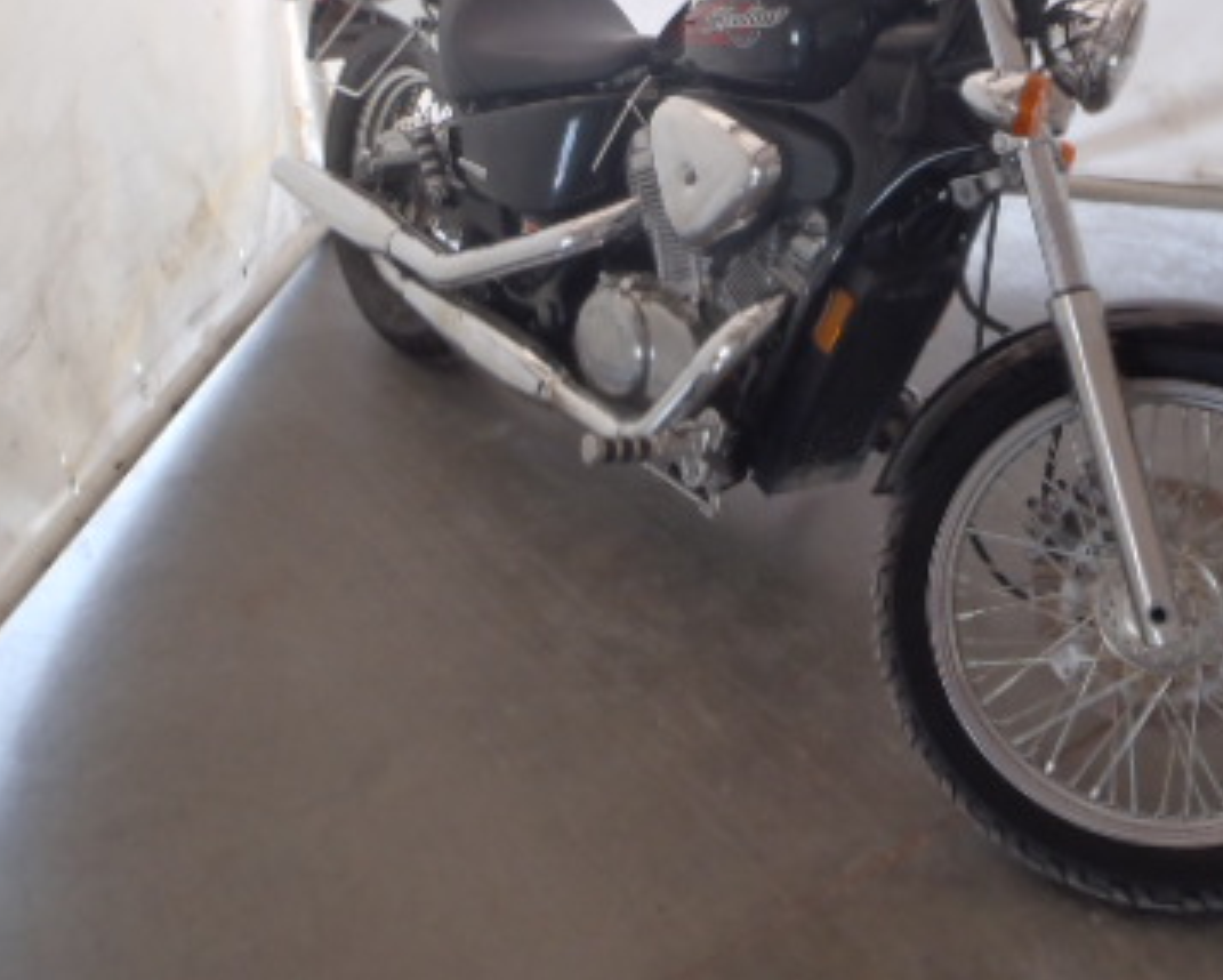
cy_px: 216
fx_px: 1775
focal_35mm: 49
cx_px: 603
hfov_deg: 38.0
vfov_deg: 30.2
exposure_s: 1/30
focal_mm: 5
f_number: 3.5
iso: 100
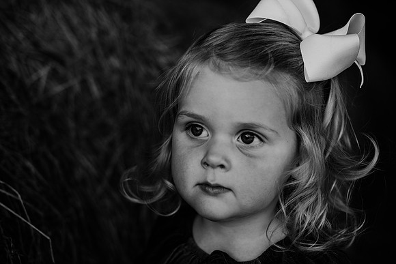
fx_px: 550
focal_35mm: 50
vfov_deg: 27.0
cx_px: 198
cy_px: 132
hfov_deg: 39.6
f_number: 2.8
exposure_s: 1/800
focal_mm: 50
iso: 200
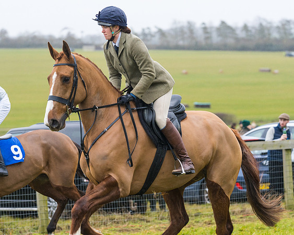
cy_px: 138
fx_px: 1591
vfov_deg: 8.4
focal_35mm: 183
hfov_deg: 10.6
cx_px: 121
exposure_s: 1/800
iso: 800
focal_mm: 135
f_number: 4
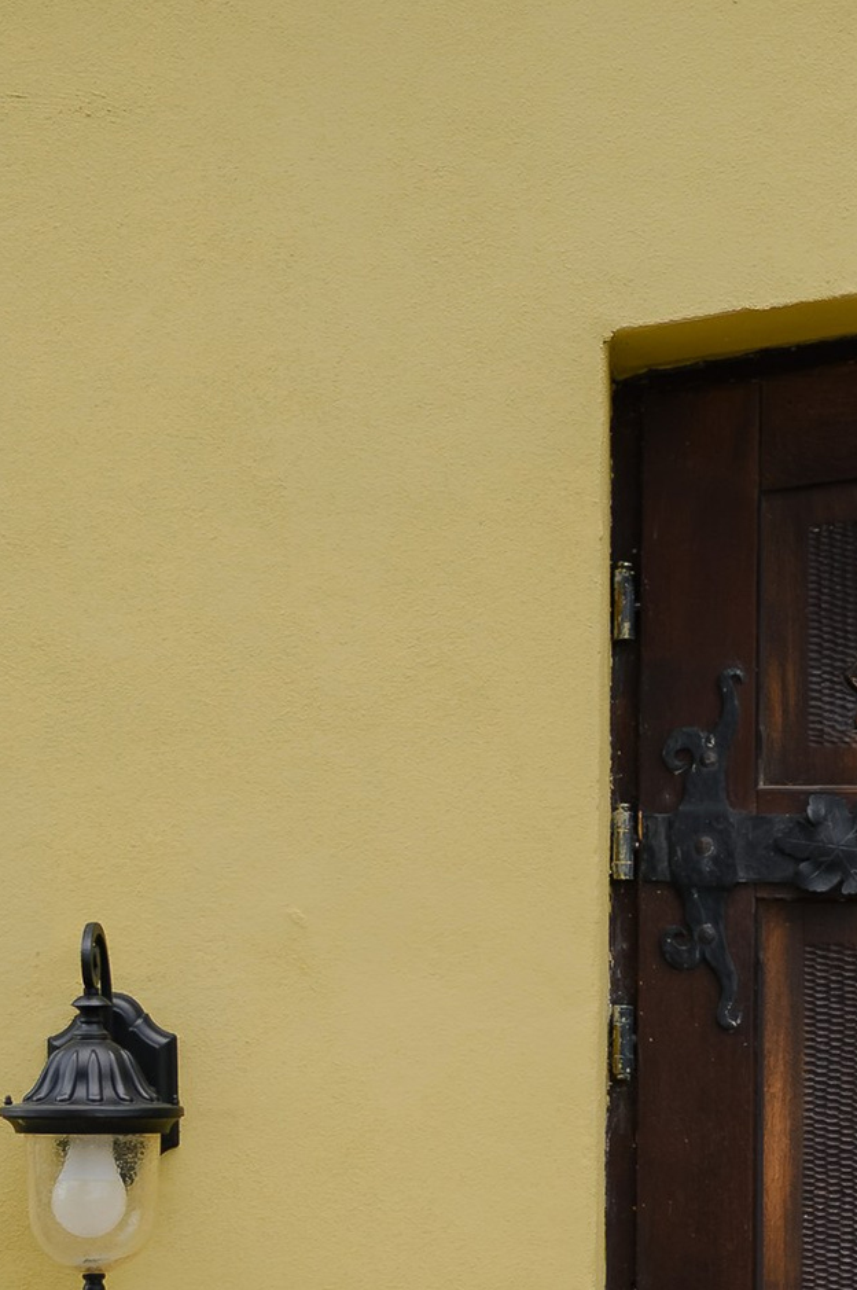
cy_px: 1232
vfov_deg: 10.0
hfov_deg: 6.5
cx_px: 1541
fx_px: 7336
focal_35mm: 205
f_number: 2.8
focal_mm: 50
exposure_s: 1/640
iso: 160
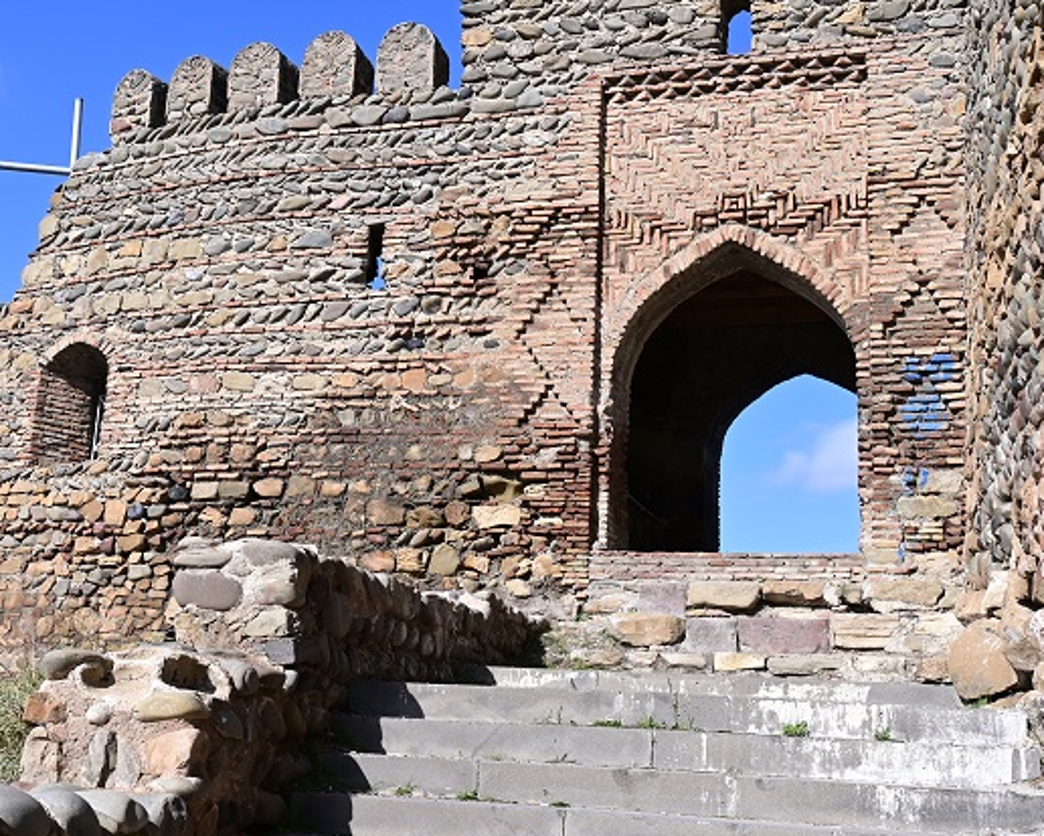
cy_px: 367
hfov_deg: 38.6
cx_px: 405
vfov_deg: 31.4
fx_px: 1483
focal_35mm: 48
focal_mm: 22
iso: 100
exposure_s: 1/250
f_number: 8
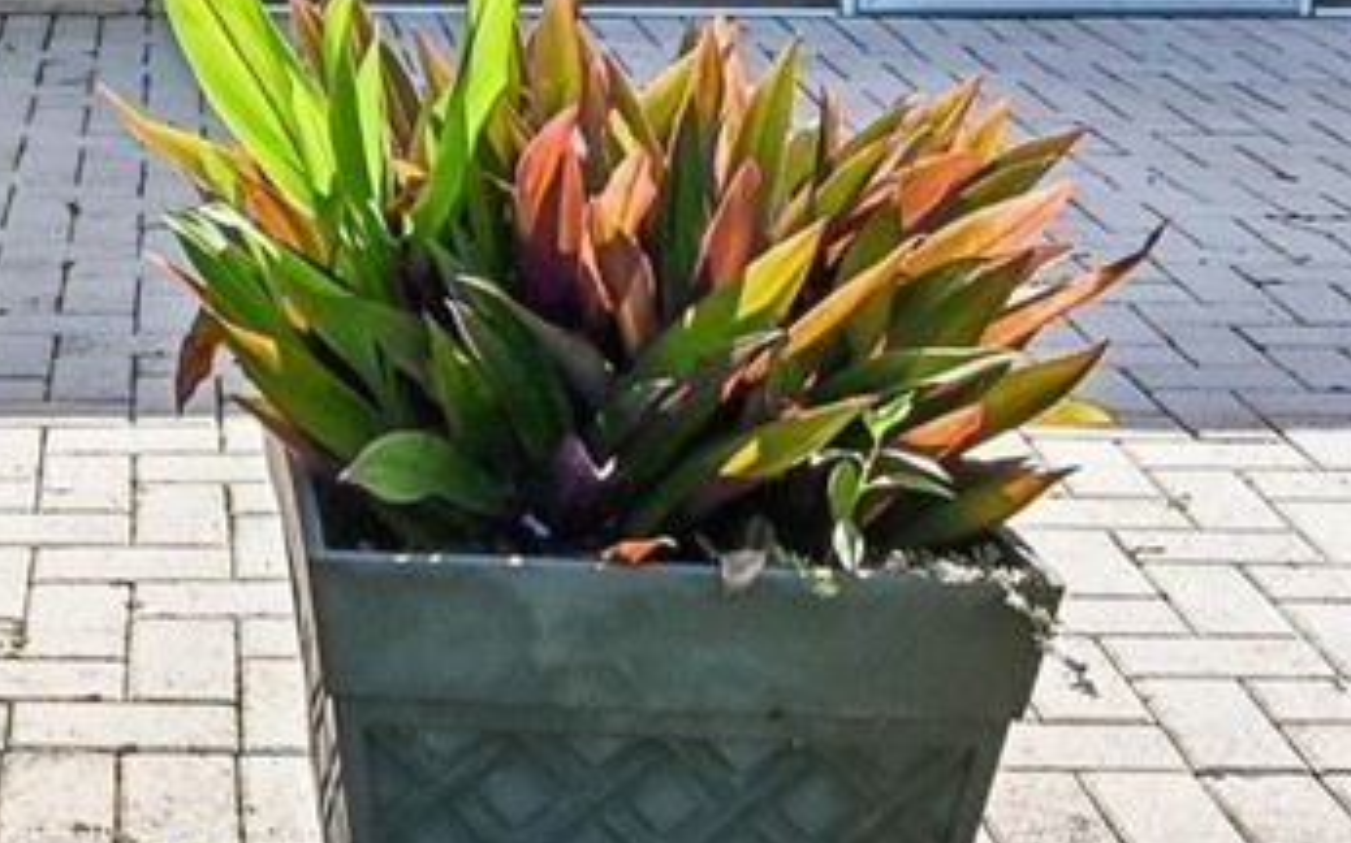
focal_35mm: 82
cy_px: -556
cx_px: 107
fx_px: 3037
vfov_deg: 14.4
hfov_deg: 24.3
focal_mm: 16.5
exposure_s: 1/1600
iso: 640
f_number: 8
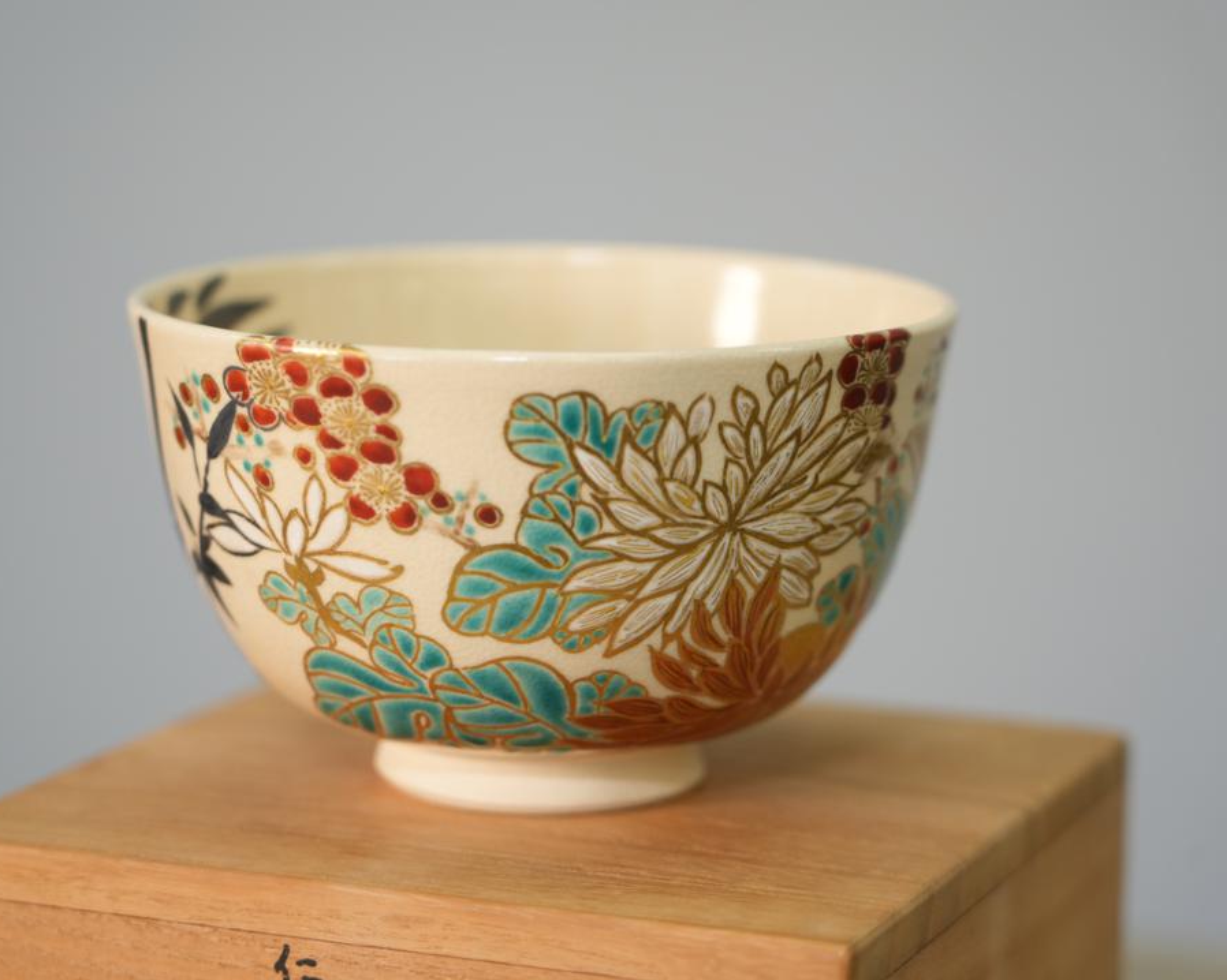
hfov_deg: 16.2
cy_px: 492
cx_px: 547
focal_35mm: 119
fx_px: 4320
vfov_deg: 13.0
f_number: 4
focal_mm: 105
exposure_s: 1/125
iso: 800
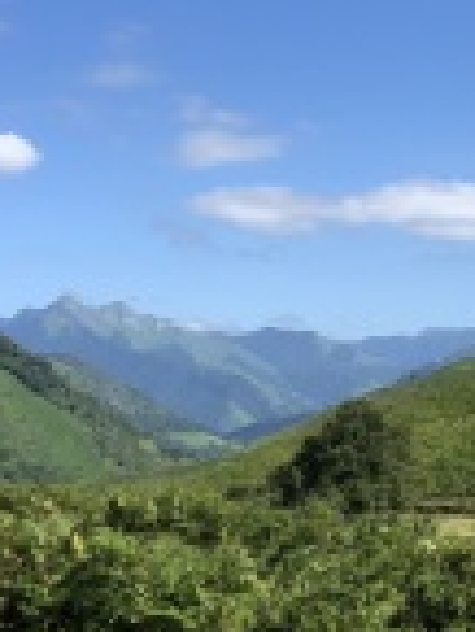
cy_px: 405
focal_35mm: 77
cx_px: 327
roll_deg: +3.1
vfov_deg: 25.2
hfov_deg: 19.1
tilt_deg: +1.9
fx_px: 1407
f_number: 1.8
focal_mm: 4
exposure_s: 1/1453
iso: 20
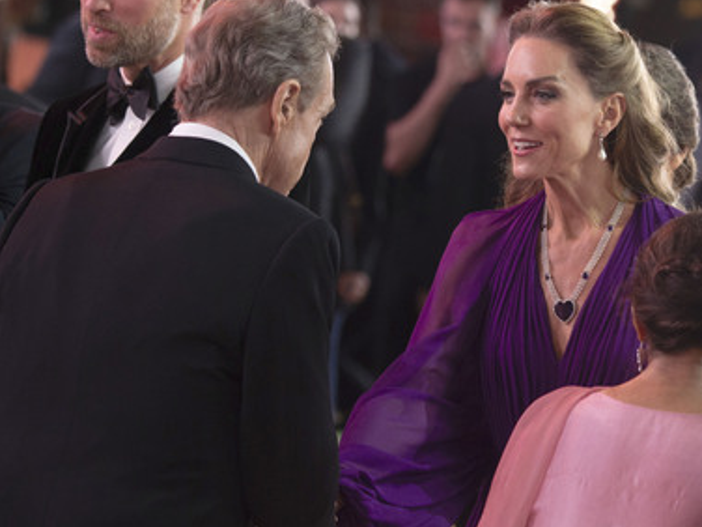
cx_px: 497
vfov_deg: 5.2
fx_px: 5780
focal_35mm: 285
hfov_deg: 6.9
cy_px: 192
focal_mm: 185
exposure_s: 1/250
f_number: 5.3
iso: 1600
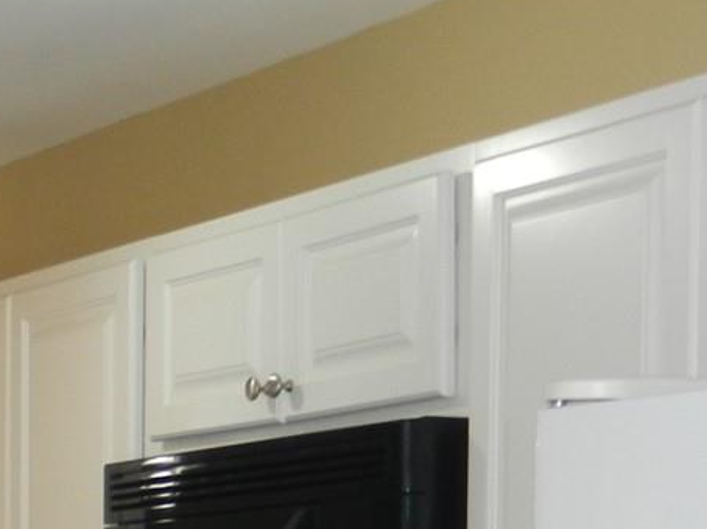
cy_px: 770
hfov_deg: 14.1
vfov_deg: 10.7
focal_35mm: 134
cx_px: -248
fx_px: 2735
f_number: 4
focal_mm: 6.9
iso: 180
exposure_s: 1/30
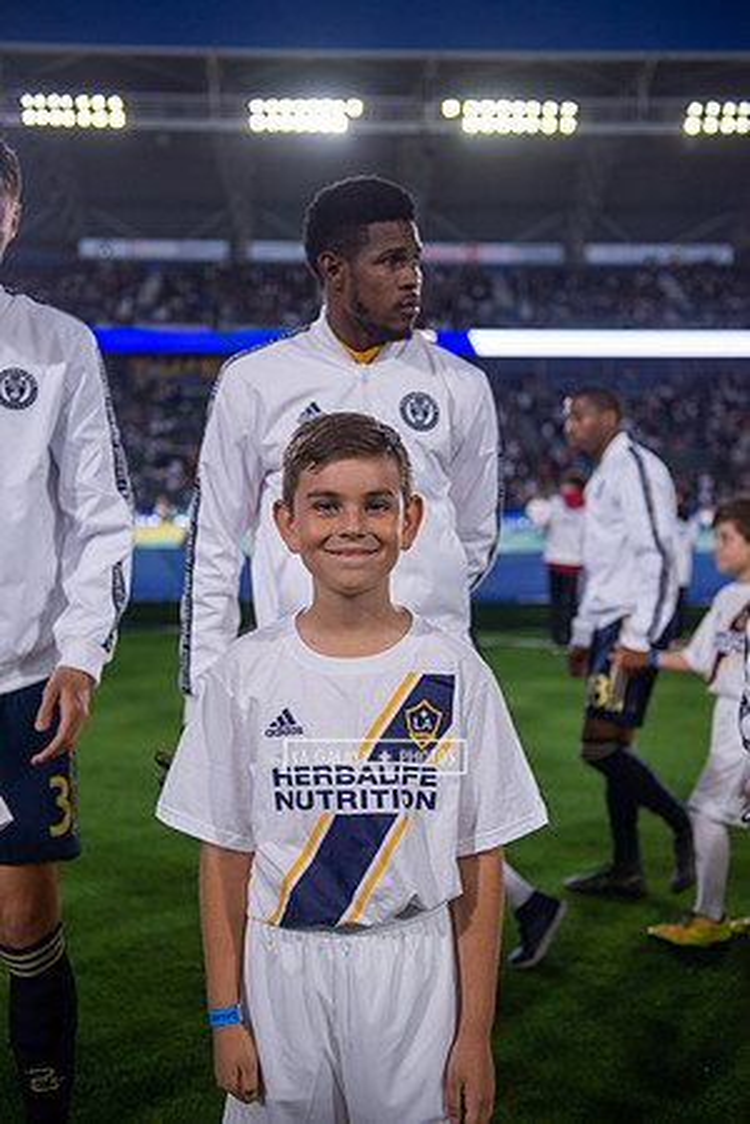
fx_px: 1375
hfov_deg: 30.5
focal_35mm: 44
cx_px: 375
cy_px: 562
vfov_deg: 44.5
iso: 640
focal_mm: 44
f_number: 2.8
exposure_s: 1/1250
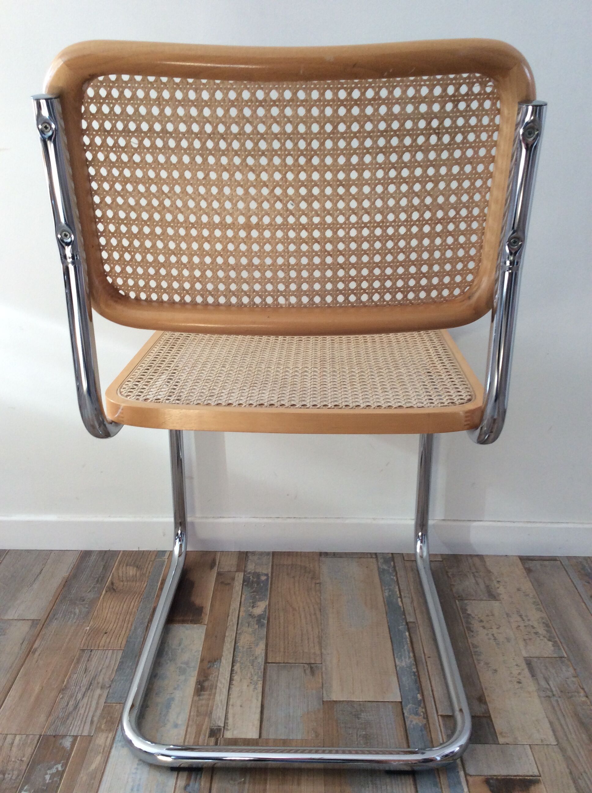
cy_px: 396
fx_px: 732
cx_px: 296
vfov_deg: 56.9
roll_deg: +0.1
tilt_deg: -21.8
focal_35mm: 32
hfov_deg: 44.1
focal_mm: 3.3
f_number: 2.4
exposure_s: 1/25
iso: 50
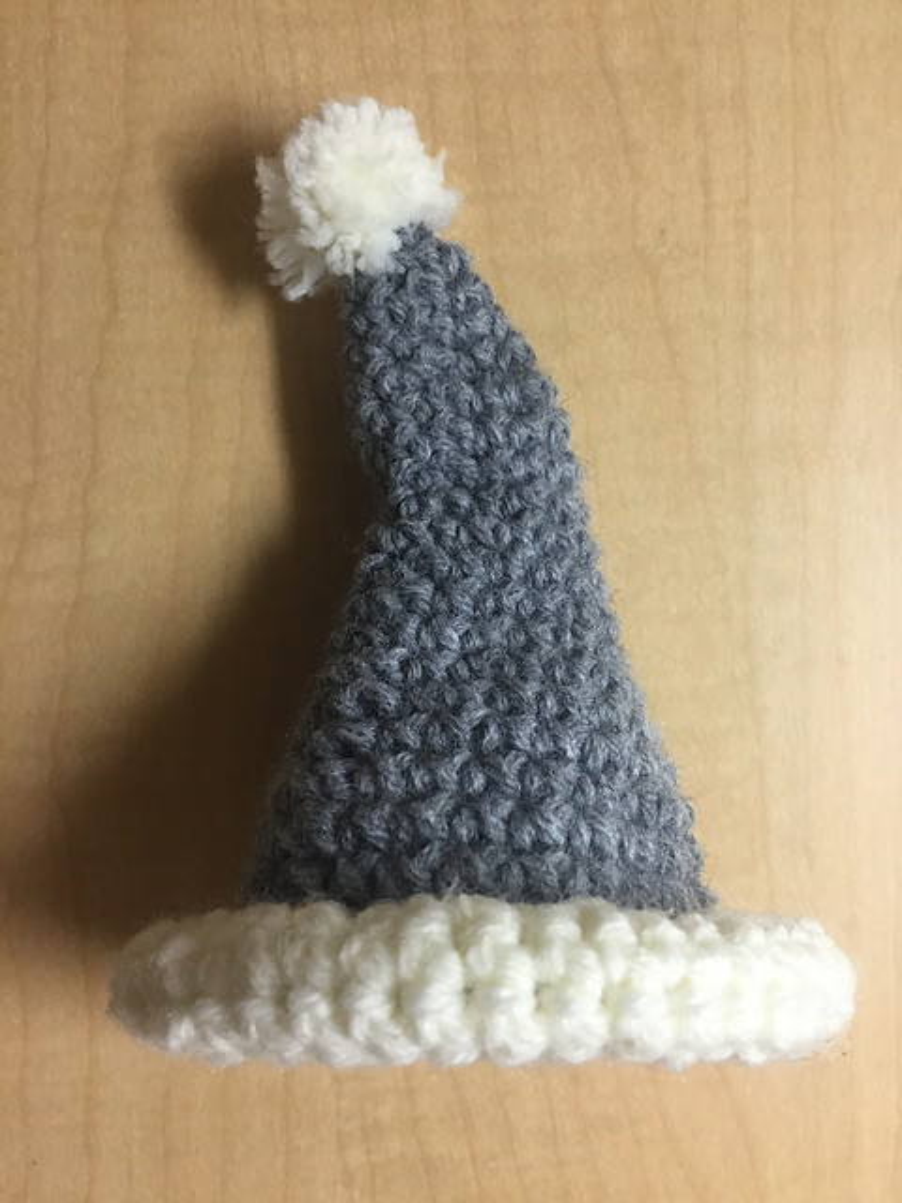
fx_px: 1008
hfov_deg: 48.2
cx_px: 451
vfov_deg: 61.7
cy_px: 602
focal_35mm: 29
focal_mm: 4.15
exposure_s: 1/30
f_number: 2.2
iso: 100
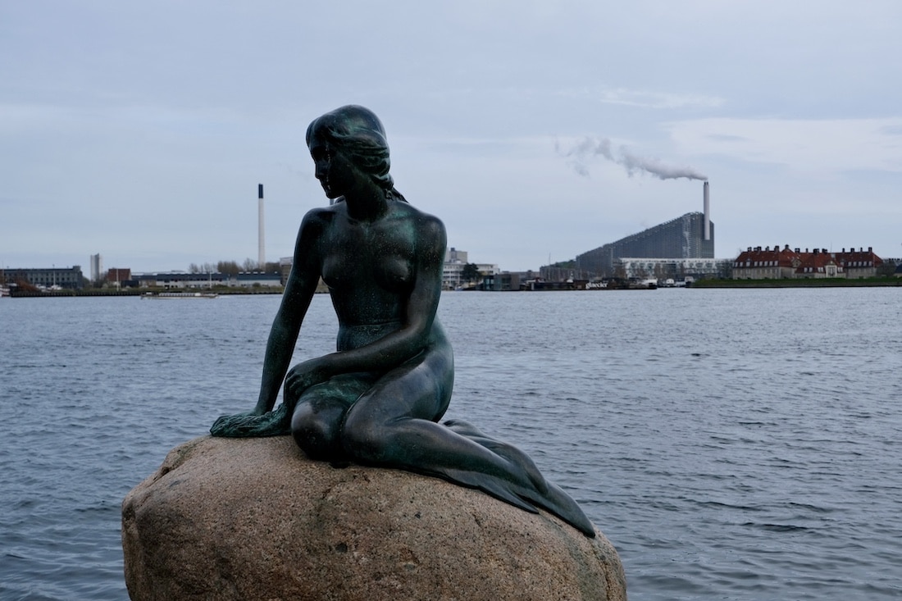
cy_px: 300
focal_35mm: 48
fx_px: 1202
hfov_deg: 41.1
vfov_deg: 28.1
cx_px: 451
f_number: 5.6
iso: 160
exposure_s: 1/600
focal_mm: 32.3
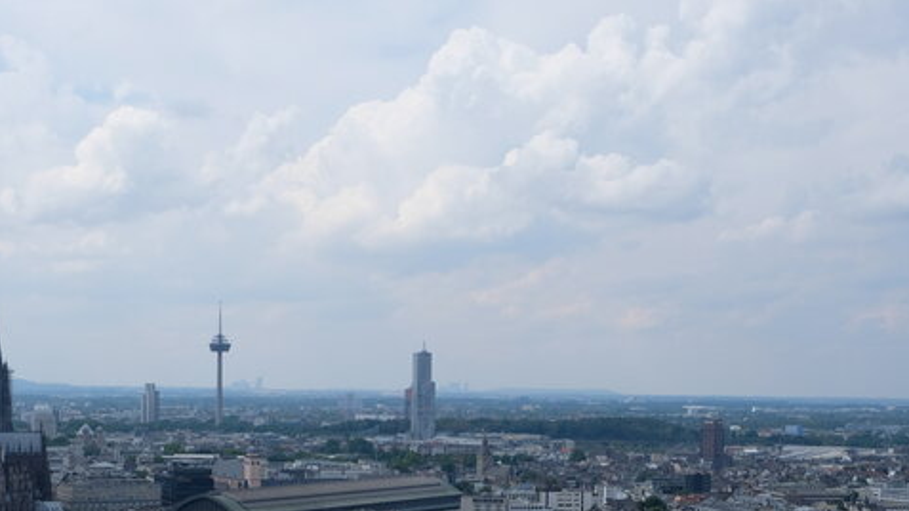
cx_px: 377
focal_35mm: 58
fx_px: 1398
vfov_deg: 20.4
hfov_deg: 35.9
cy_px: 445
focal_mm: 22.2
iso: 400
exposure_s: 1/900
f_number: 8
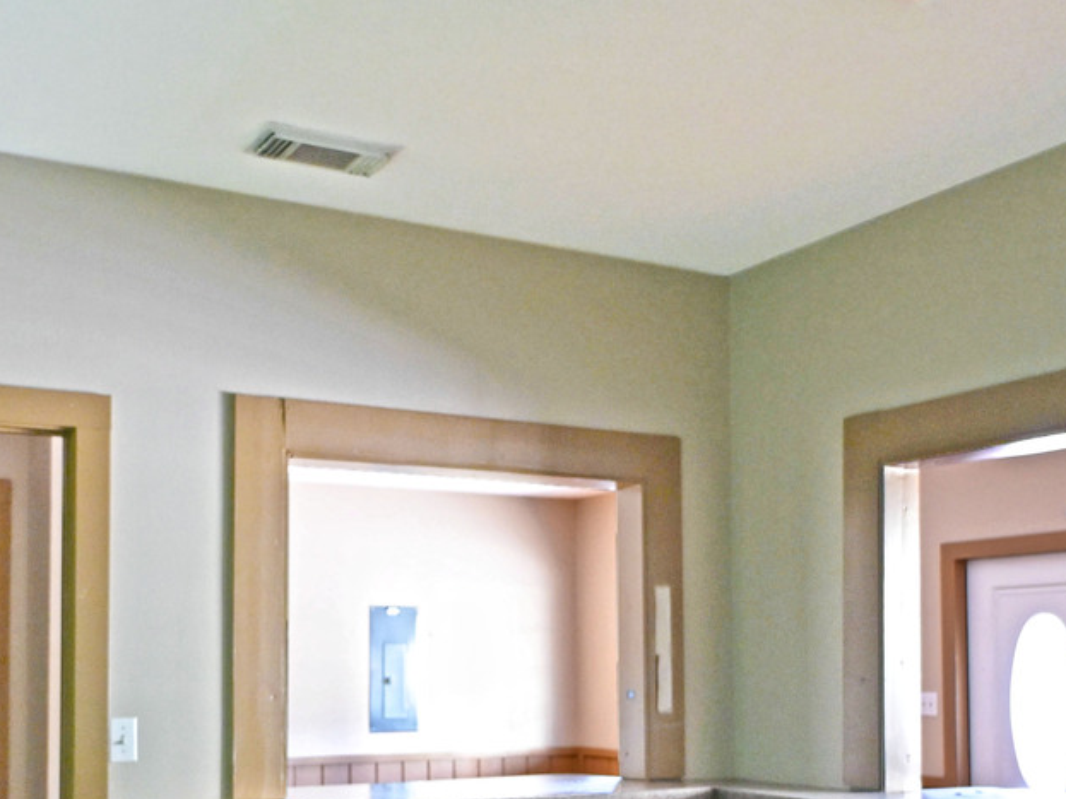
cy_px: 623
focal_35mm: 45
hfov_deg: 41.9
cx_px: 439
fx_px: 1386
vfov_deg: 31.5
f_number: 3.5
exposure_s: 1/20
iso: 500
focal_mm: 12
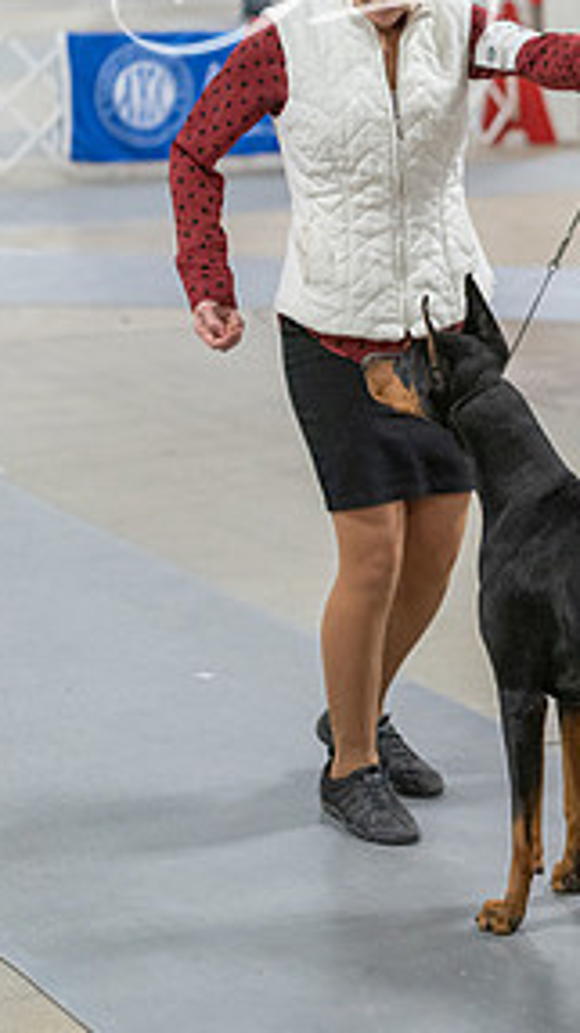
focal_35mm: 115
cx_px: 515
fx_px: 3151
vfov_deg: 18.6
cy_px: 374
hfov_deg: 10.5
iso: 6400
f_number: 2.8
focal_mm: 70
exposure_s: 1/320
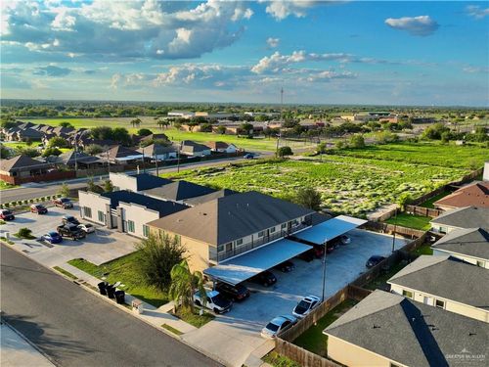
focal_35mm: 24
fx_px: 339
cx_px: 244
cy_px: 184
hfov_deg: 71.6
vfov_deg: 56.8
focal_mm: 12.29
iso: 170
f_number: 2.8
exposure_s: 1/80
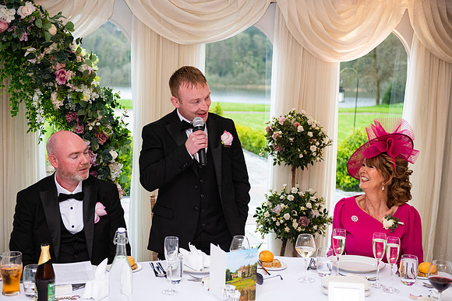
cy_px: 150
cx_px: 226
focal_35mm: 56
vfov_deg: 24.2
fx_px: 703
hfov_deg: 35.6
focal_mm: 56
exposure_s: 1/160
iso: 1000
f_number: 3.5
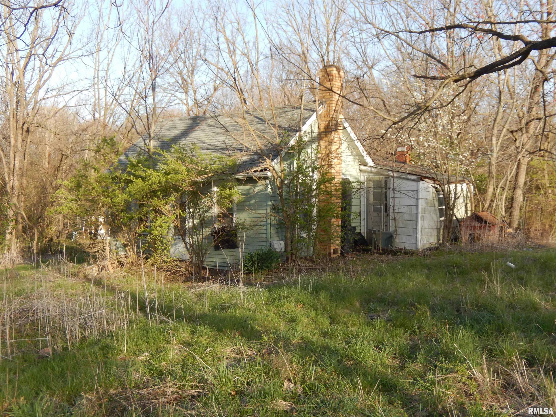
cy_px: 208
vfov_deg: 39.7
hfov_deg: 51.4
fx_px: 578
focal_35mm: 36
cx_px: 278
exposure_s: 1/250
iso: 125
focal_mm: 6.5
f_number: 4
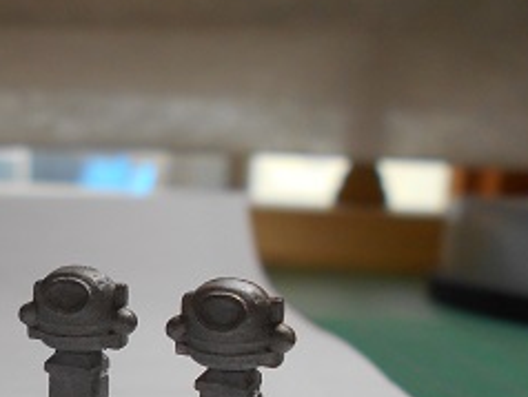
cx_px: 87
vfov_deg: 22.8
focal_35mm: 63
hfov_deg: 29.8
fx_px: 962
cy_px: 345
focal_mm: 5.1
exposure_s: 1/250
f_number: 3.4
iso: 200
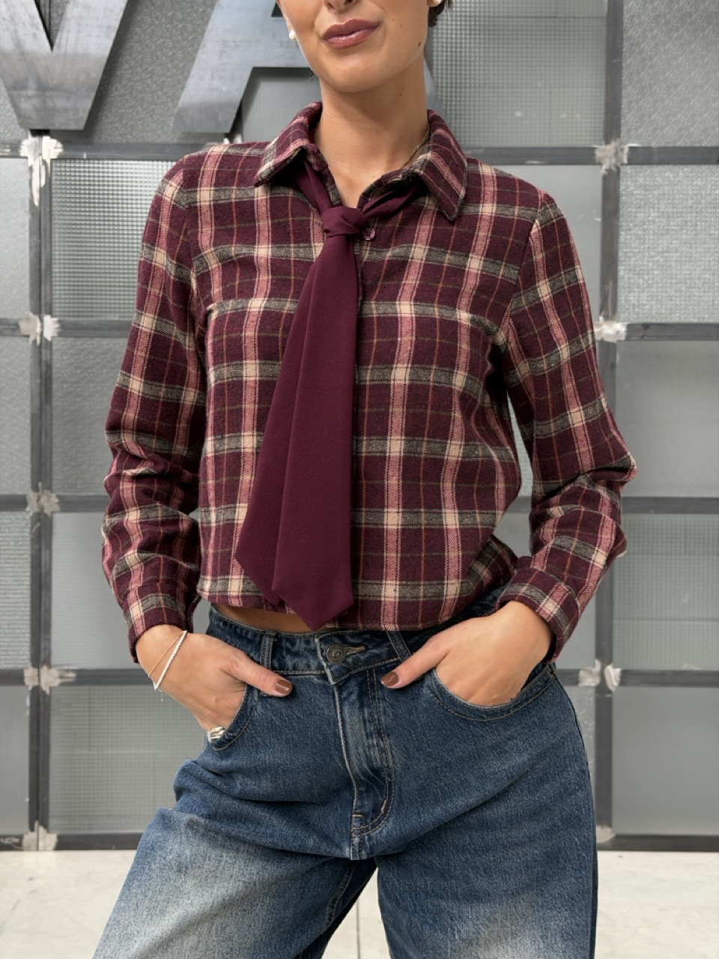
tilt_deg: -2.5
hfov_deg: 30.3
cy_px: 480
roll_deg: -0.1
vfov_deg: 39.7
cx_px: 360
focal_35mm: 48
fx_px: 1329
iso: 250
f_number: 1.78
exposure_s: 1/57
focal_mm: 6.76
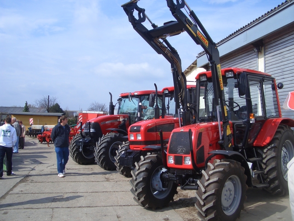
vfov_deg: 40.7
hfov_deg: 52.6
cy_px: 110
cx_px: 147
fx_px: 297
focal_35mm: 35
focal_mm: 5.8
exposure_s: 1/640
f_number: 4.3
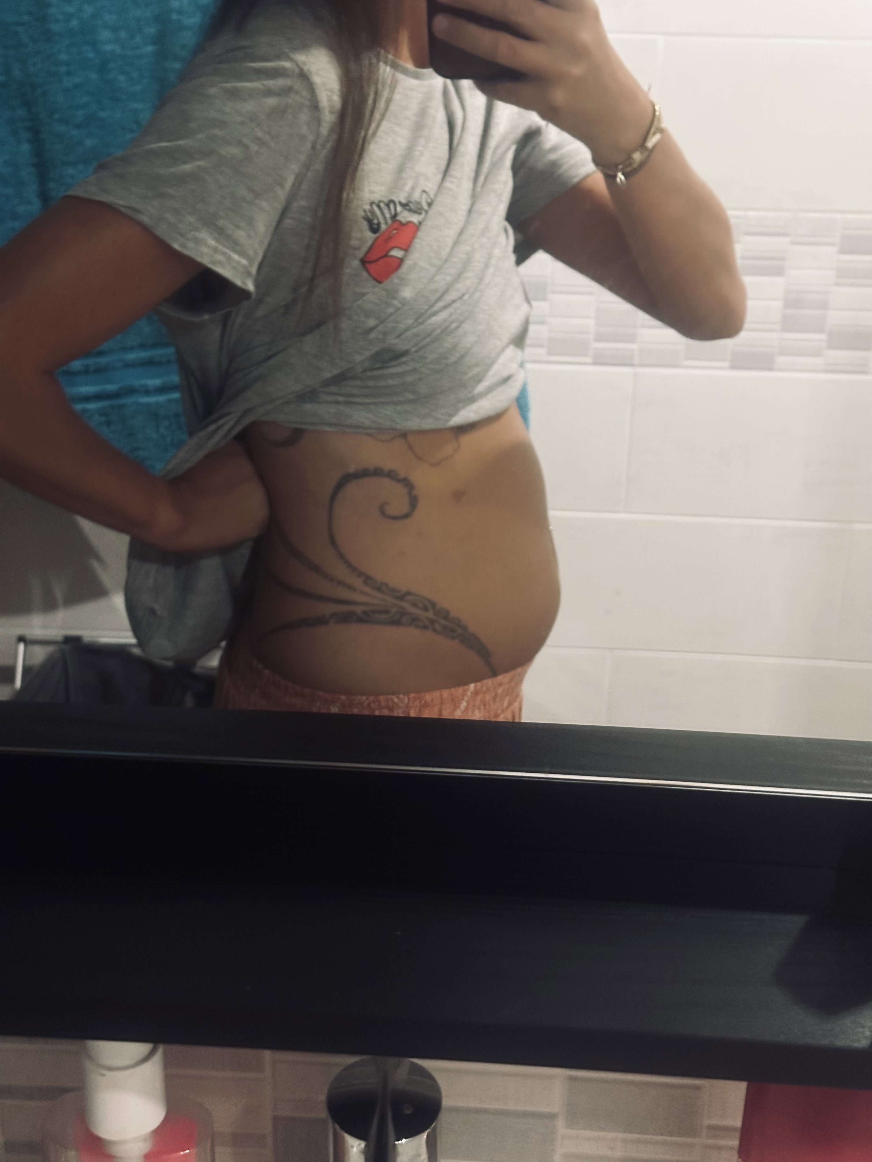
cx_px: 436
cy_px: 581
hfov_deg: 30.3
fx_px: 1612
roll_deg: -2.4
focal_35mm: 48
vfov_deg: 39.7
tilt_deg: -22.6
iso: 640
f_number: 1.78
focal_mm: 6.86
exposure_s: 1/25
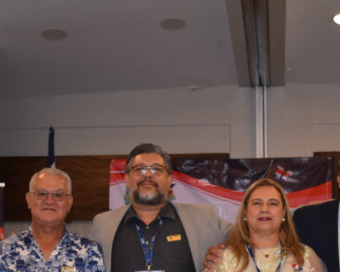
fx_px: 946
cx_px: 256
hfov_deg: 20.2
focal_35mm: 94
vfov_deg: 16.0
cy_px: 272
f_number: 4
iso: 900
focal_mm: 26
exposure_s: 1/125
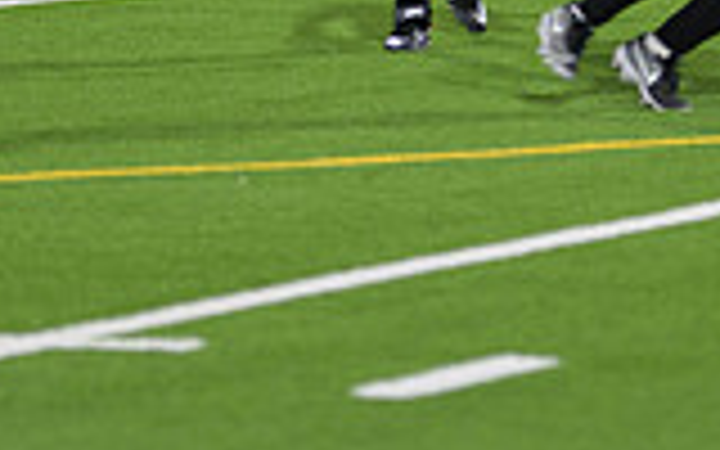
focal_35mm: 452
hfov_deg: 4.6
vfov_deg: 2.9
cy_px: -250
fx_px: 8869
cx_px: 459
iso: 800
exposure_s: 1/200
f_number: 2.8
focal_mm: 122
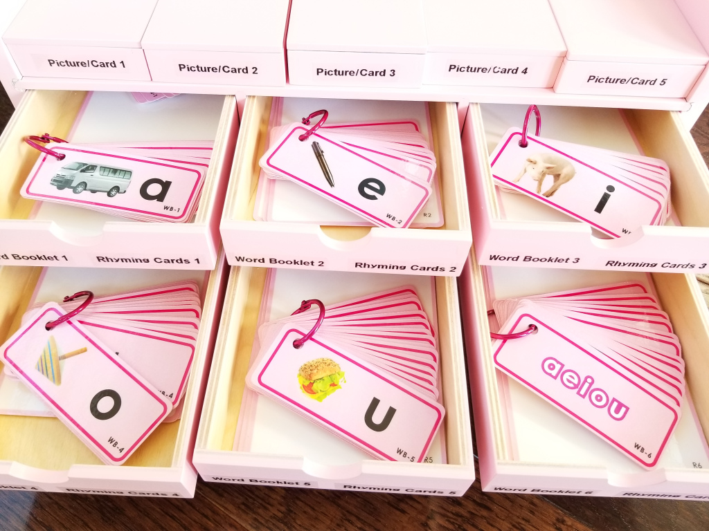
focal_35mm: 26
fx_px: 533
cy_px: 266
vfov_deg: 53.1
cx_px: 354
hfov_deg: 67.3
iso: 100
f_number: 1.7
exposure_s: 1/50
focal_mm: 4.25
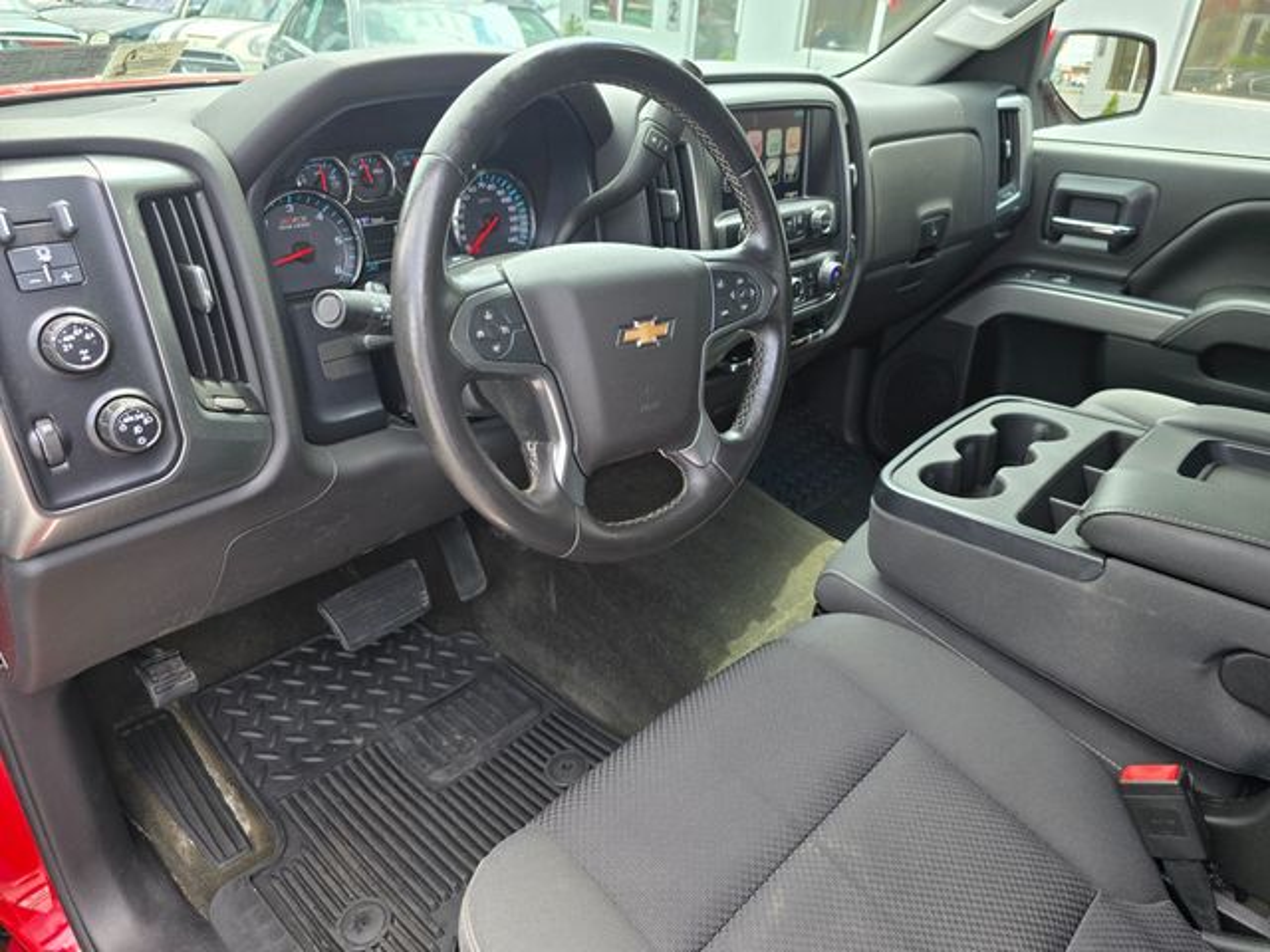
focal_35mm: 23
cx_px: 635
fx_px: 844
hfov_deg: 73.9
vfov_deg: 58.9
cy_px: 476
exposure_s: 1/180
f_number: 1.7
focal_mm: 6.3
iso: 40
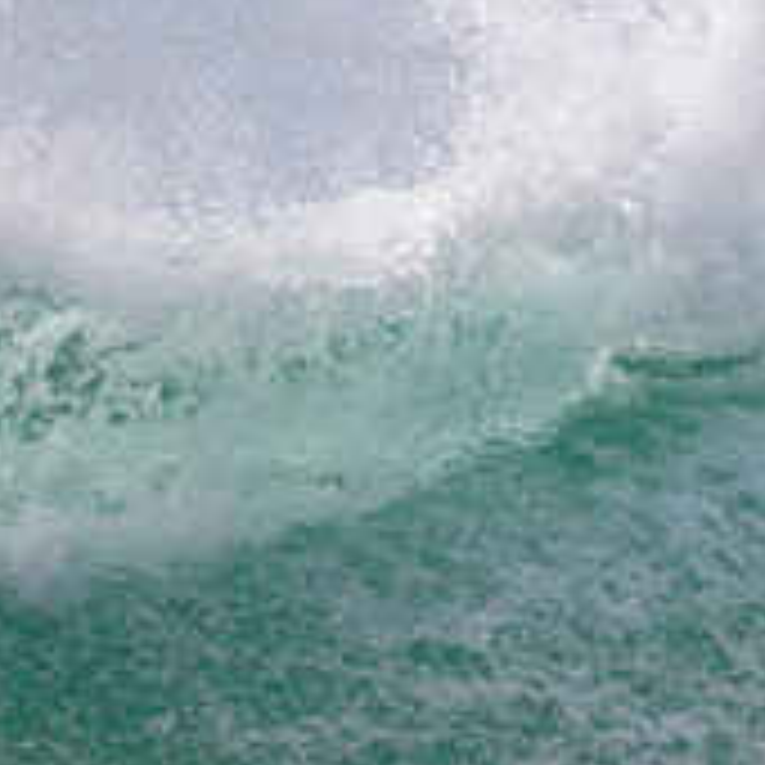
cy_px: 209
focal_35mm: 2318
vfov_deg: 0.8
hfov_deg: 0.8
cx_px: 1251
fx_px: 57957
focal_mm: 800
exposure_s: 1/2000
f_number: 11
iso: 1100
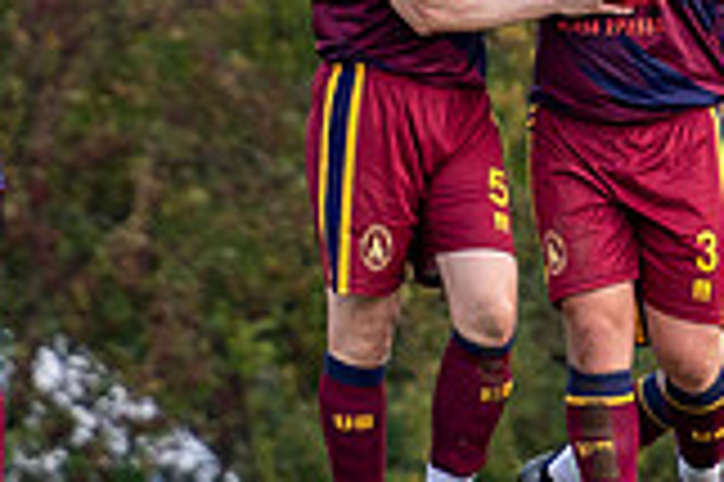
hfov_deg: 1.2
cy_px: -23
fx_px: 35198
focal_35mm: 1752
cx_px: 529
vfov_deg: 0.8
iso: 320
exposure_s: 1/1250
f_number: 2.8
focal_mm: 200
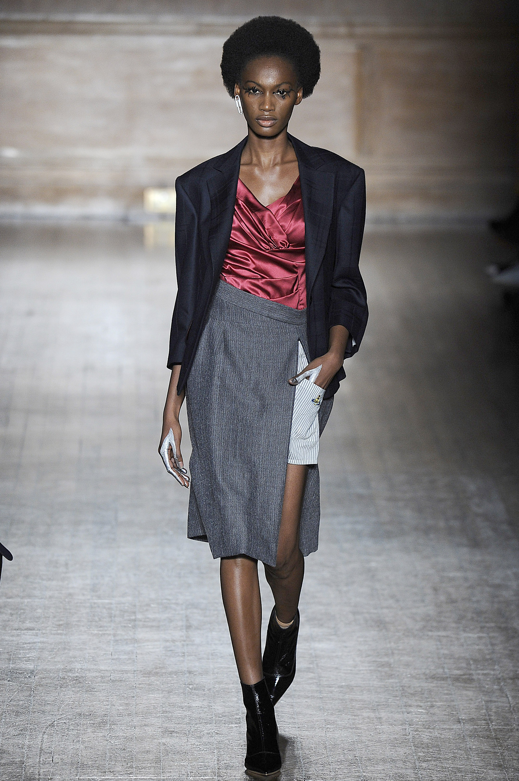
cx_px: 260
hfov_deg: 4.9
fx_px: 6063
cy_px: 390
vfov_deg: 7.4
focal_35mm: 280
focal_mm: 280
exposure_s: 1/500
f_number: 5
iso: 1600
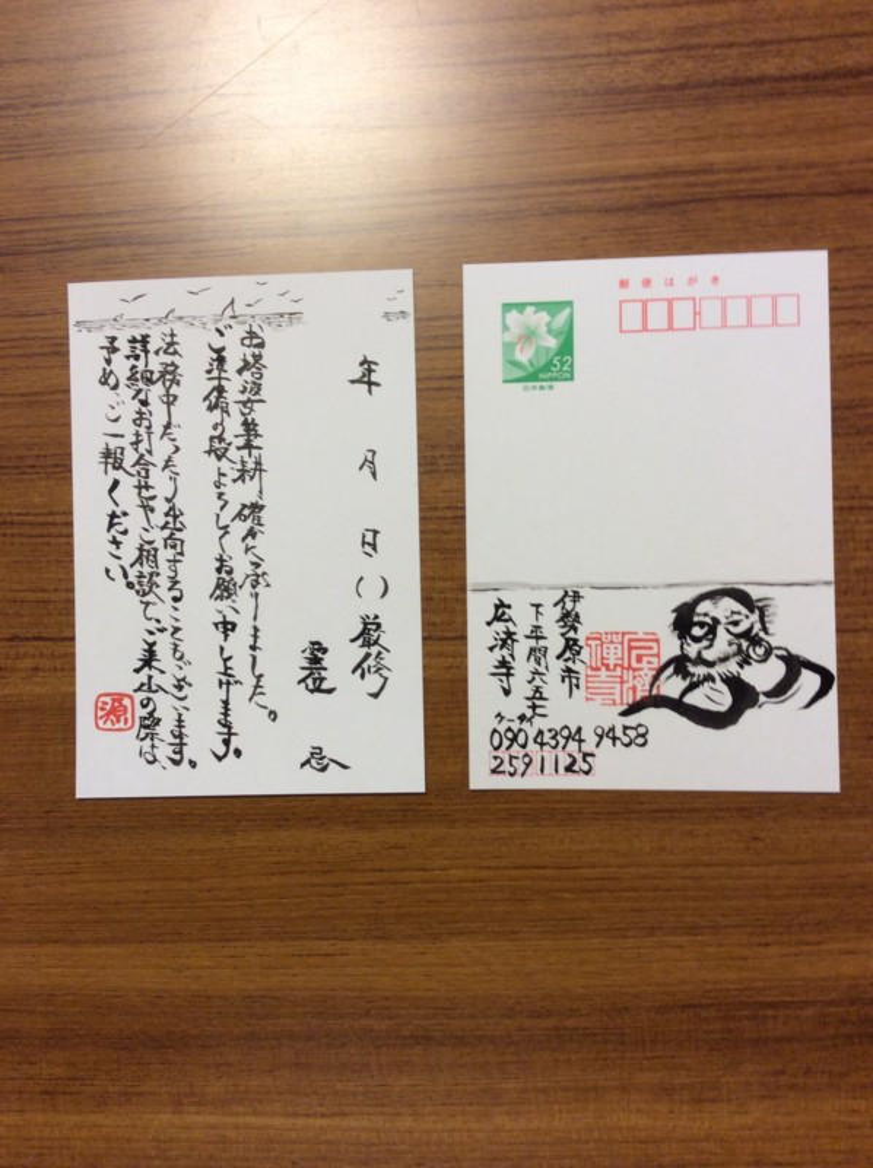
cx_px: 436
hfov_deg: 44.1
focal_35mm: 32
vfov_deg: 56.9
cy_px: 584
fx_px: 1078
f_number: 2.4
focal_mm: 3.3
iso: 50
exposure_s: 1/24
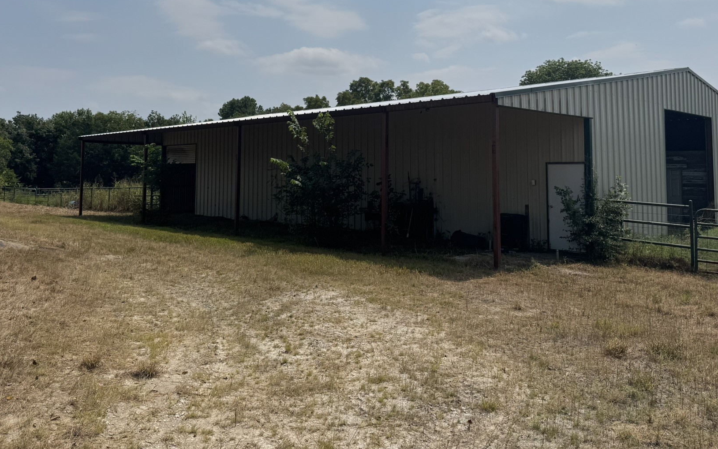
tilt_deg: +1.5
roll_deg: +1.4
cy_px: 128
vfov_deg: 38.7
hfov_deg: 59.6
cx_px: 372
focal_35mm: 32
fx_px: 626
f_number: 1.78
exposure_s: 1/12346
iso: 64
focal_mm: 6.76
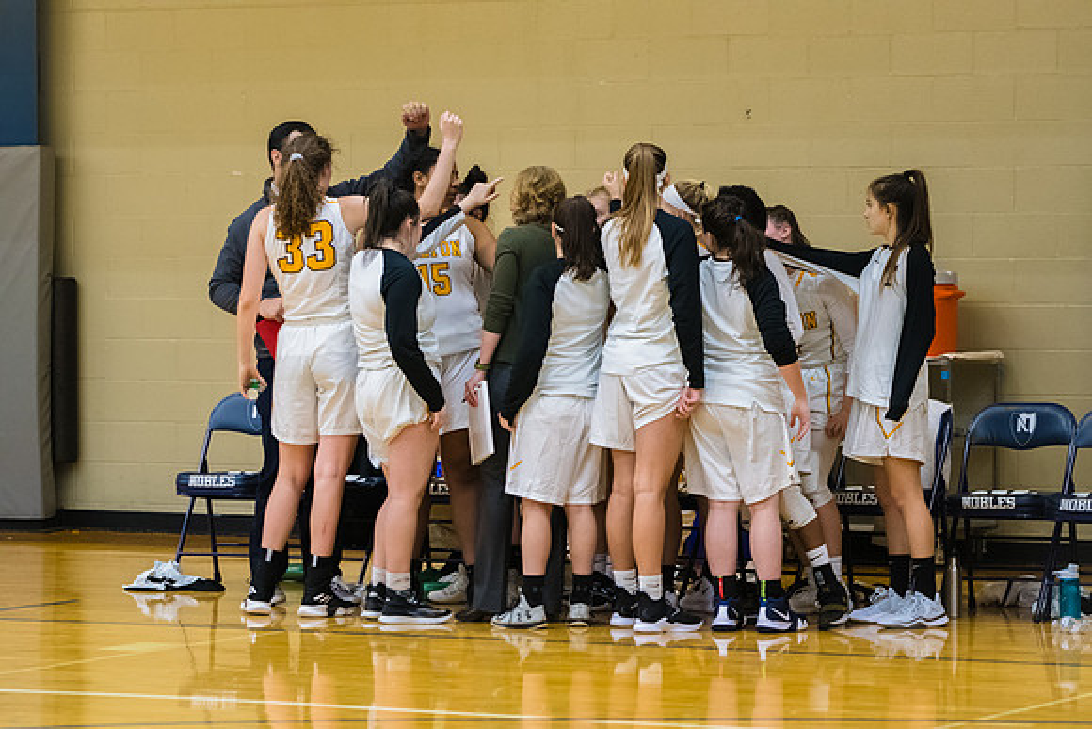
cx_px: 546
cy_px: 364
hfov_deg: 13.0
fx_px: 4778
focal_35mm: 158
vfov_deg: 8.7
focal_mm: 105
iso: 3200
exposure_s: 1/400
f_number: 2.8
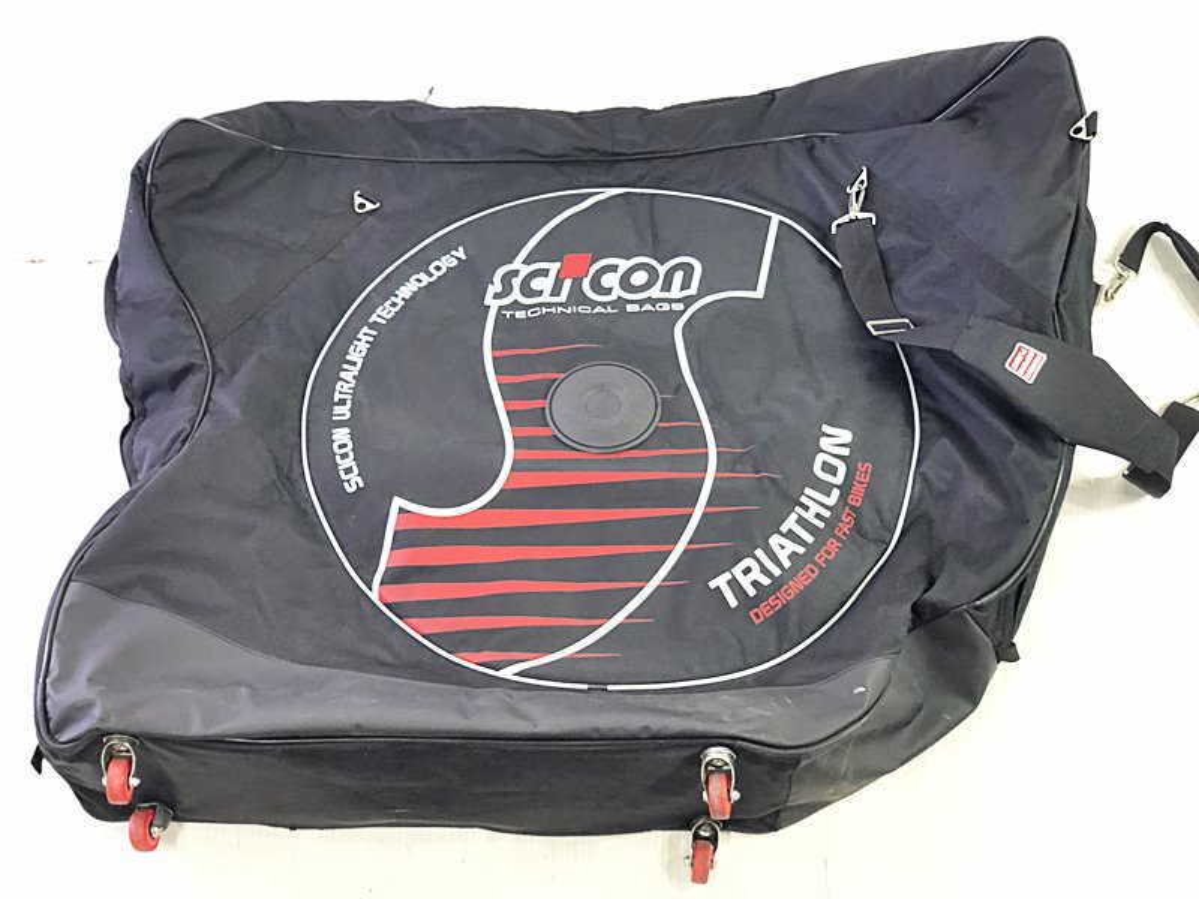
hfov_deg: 36.8
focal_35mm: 52
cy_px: 450
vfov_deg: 28.0
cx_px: 600
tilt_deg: -67.4
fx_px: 1801
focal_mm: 6
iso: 160
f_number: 2.4
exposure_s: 1/20
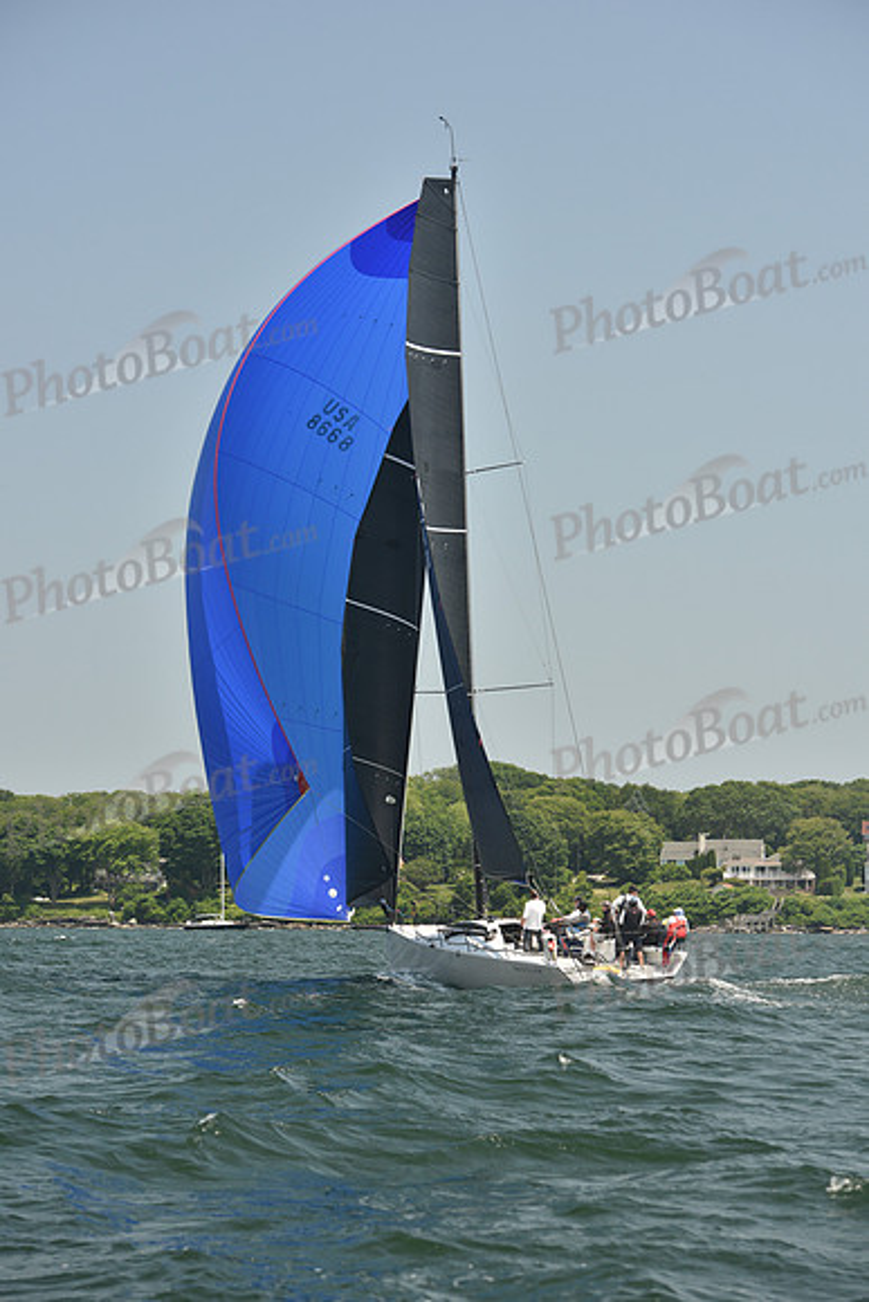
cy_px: 651
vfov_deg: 21.5
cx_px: 434
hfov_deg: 14.4
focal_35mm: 95
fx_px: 3437
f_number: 5.6
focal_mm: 95
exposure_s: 1/640
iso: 250
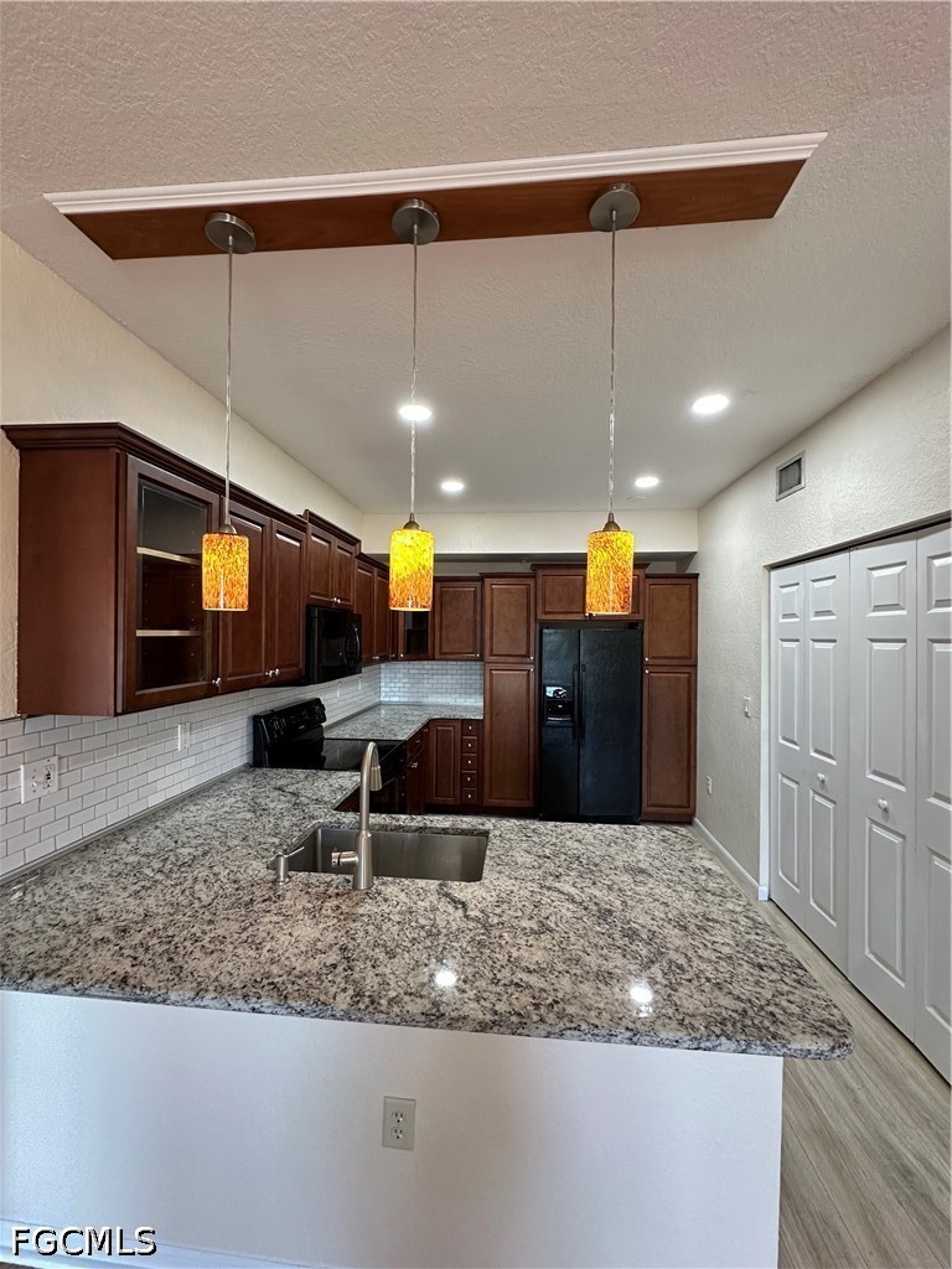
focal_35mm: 14
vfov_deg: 102.1
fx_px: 513
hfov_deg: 85.7
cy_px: 634
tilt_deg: -0.2
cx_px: 476
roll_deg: -1.6
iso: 250
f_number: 2.2
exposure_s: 1/60
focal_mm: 2.22
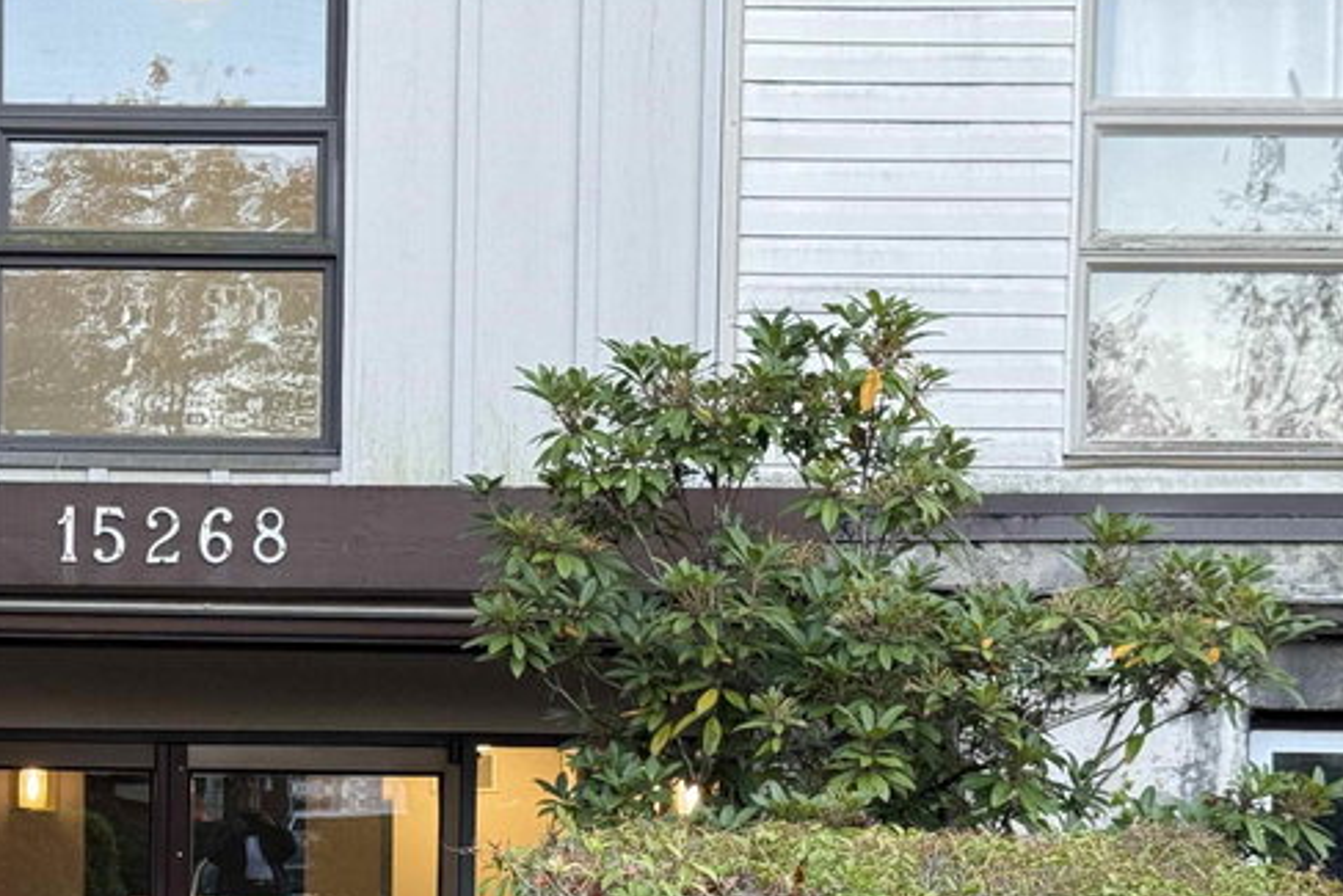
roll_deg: -1.3
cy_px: 811
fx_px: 3060
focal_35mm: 82
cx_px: 248
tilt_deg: -0.3
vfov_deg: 16.4
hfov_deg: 24.3
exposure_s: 1/120
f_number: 1.78
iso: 160
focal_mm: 6.76
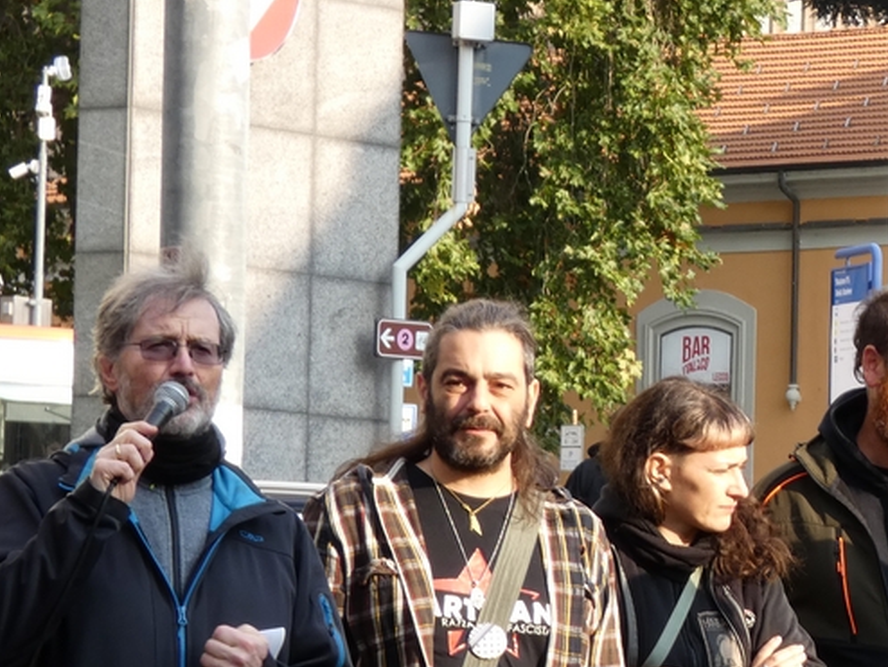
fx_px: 6981
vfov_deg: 5.5
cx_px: 990
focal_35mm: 272
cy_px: 599
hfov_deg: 7.2
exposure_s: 1/100
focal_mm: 20.1
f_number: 5
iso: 80
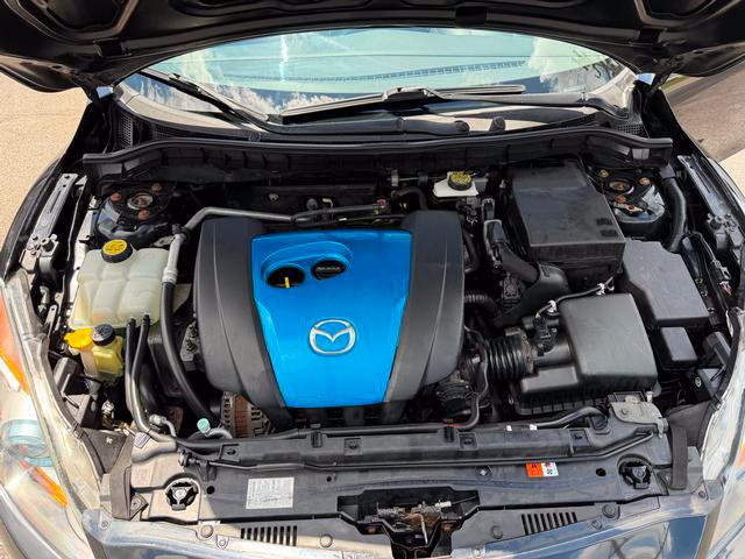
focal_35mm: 24
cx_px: 372
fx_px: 517
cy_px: 280
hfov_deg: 71.6
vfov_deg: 56.8
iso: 100
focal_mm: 6.76
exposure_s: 1/788
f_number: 1.78
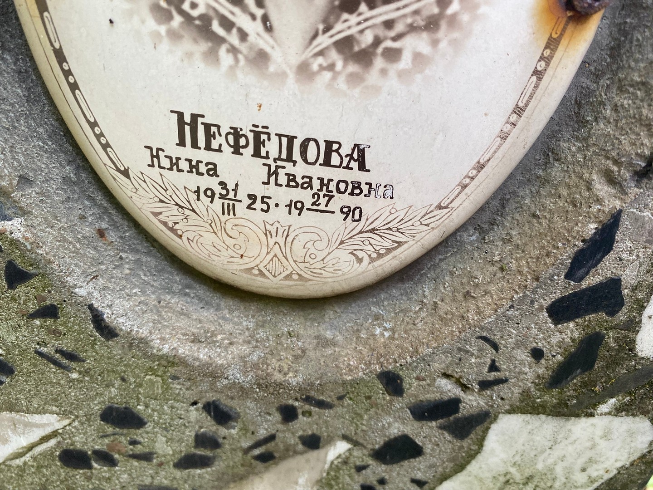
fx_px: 472
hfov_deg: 69.4
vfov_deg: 54.9
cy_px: 245
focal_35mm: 25
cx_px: 326
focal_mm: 4.25
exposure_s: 1/121
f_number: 1.8
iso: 100
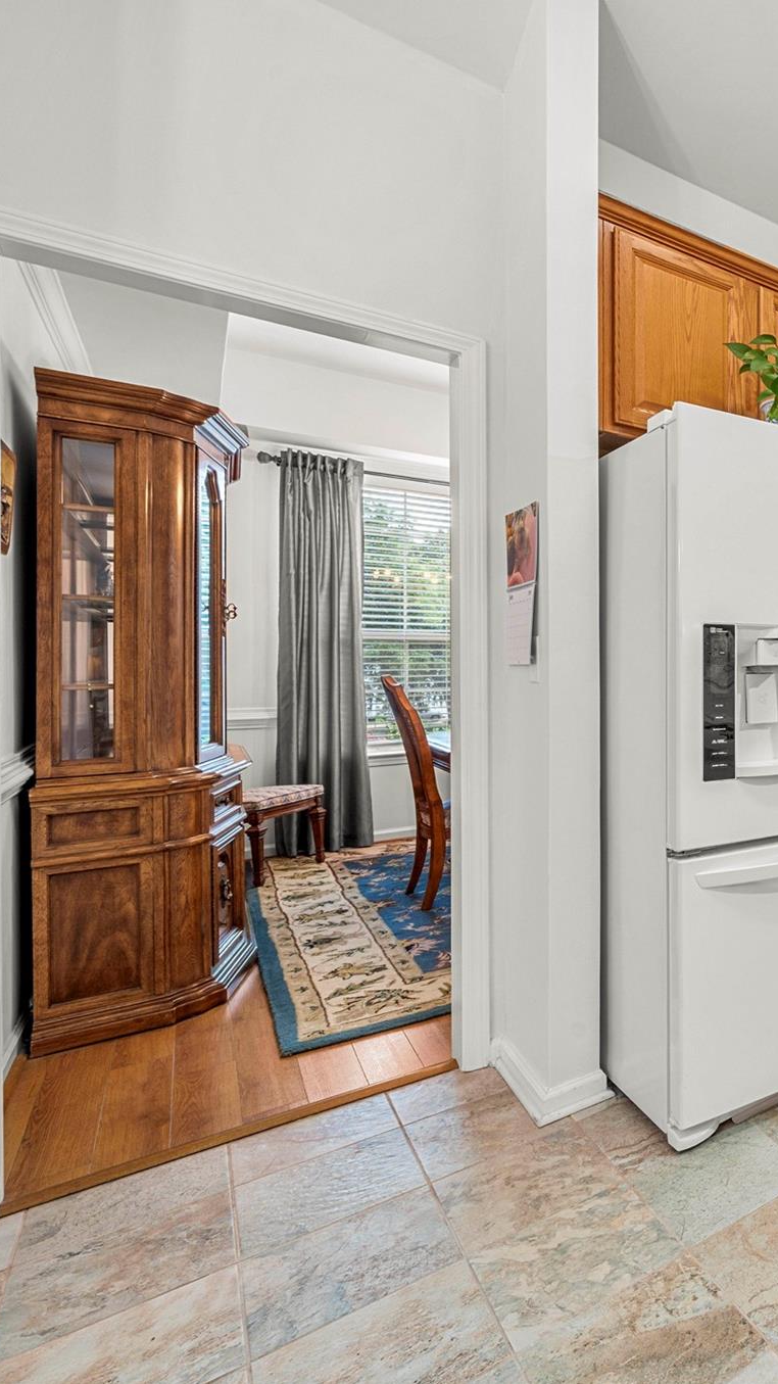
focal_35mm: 19
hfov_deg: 39.0
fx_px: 697
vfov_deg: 89.6
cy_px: 689
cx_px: 969
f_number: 10
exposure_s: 3.2
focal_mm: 12
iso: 200
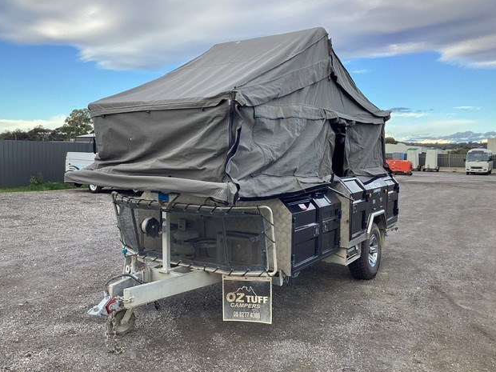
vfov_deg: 44.2
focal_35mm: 32
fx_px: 459
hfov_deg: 56.8
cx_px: 248
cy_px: 190
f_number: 2.4
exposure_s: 1/188
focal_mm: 3.3
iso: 25
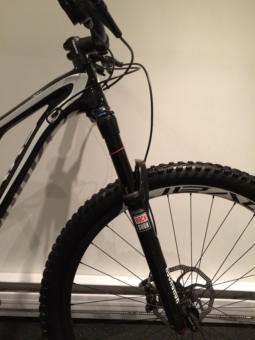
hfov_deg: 48.2
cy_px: 170
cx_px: 128
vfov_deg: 61.7
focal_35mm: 29
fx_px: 285
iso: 250
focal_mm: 4.15
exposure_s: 1/24
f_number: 2.2
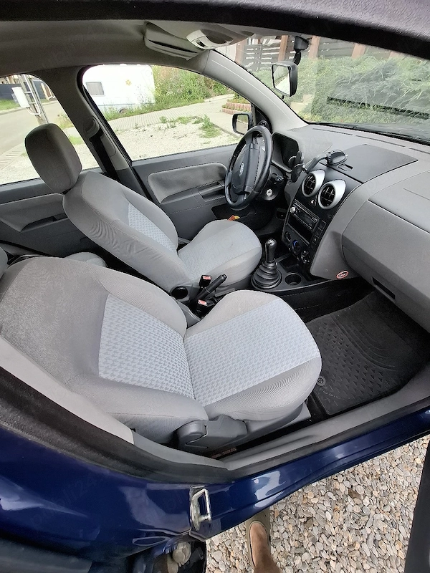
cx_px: 215
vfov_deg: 106.2
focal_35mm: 13
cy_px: 286
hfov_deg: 89.9
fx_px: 215
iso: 40
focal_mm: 1.74
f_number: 2.2
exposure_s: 1/118
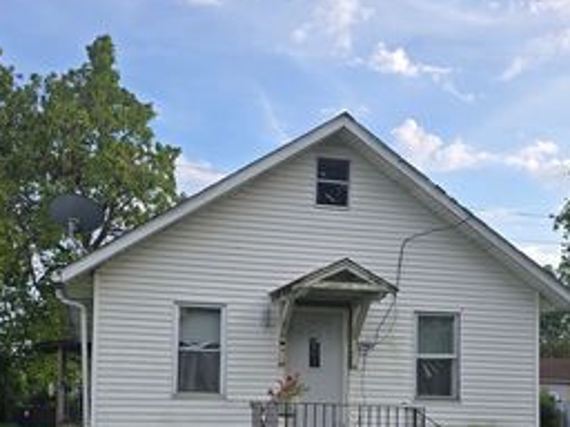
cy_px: 366
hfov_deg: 42.1
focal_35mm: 45
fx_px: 741
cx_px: 276
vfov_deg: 31.0
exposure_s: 1/359
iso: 12
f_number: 1.7
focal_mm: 6.3
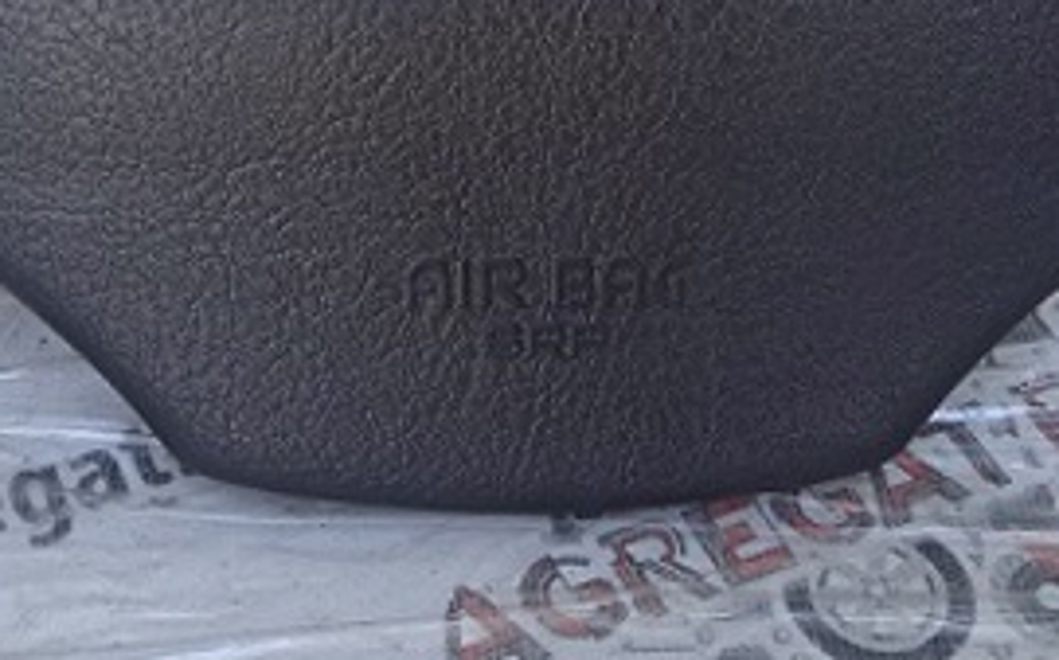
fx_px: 2019
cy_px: -143
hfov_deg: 29.4
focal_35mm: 70
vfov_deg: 17.6
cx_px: 477
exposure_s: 1/100
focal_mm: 3.43
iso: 112
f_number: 2.2
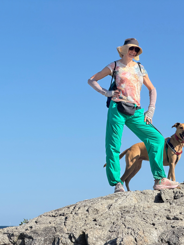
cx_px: 154
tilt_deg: +6.0
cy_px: 123
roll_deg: -0.9
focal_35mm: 134
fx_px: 950
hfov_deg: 11.0
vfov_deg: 14.7
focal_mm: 16.89
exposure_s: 1/717
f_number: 2.8
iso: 20
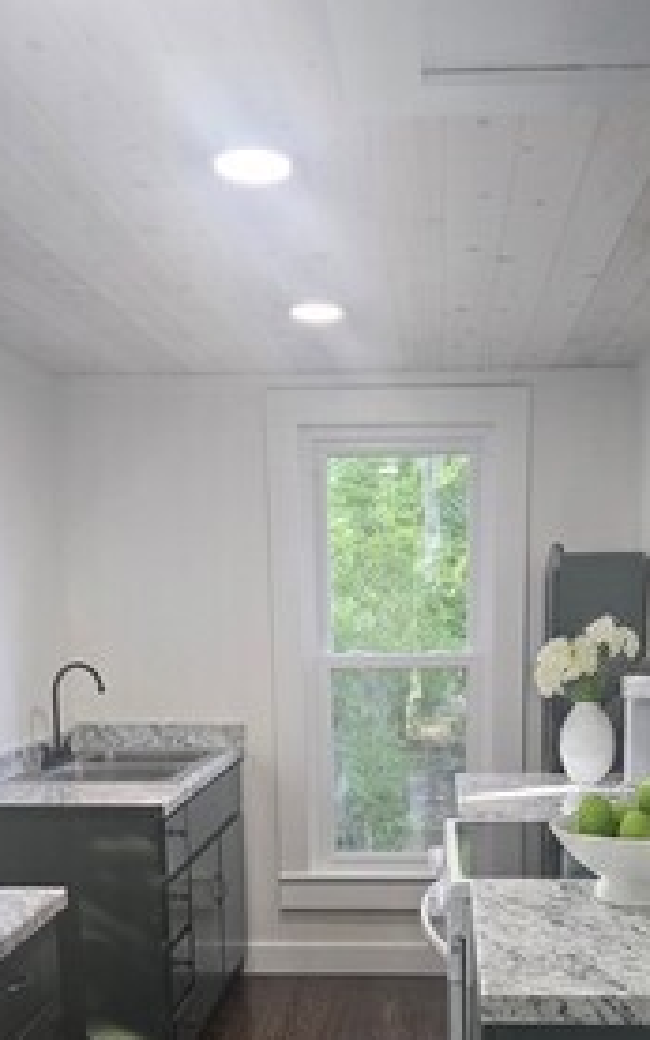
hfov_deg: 29.2
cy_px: 860
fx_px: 1248
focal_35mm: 44
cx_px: 370
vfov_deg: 42.8
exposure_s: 1/120
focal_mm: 5.4
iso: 200
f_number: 1.8
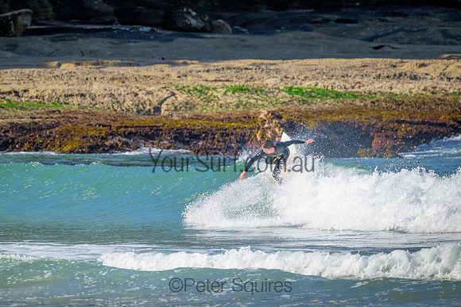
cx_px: 230
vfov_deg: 1.7
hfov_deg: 2.6
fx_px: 10246
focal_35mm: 800
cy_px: 154
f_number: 11
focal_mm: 800
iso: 2800
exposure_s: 1/1250
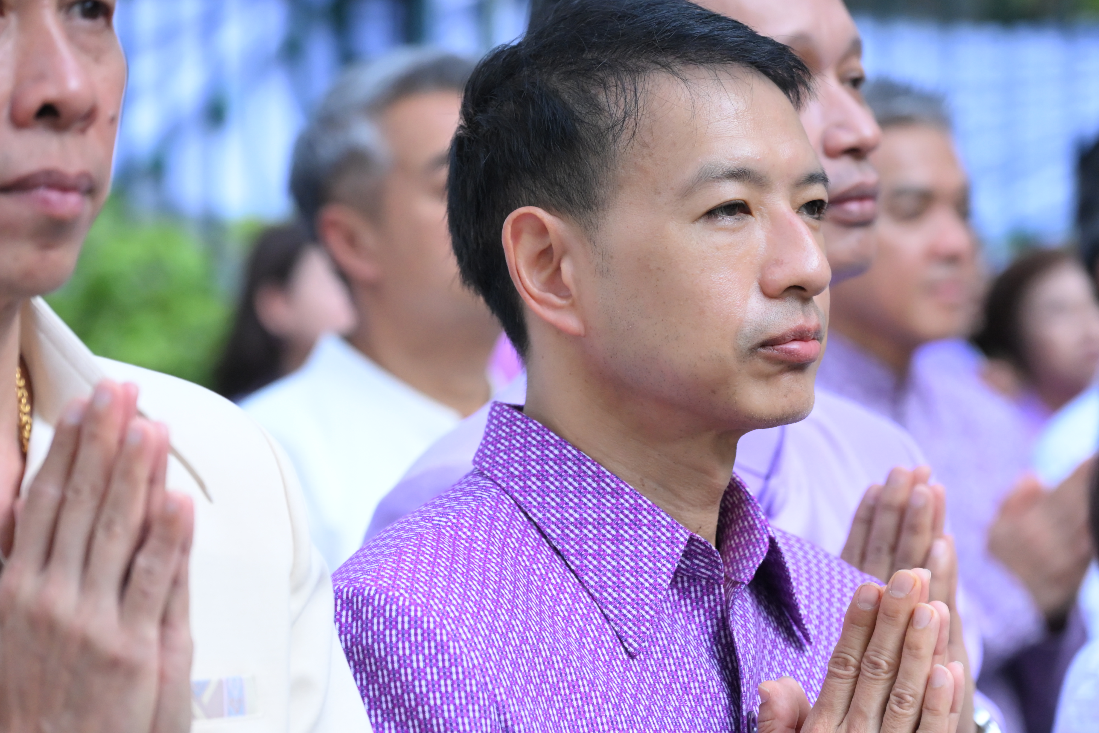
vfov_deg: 8.7
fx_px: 4823
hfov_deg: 13.0
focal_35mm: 158
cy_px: 485
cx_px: 627
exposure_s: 1/2000
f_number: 4
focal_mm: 105
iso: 3200
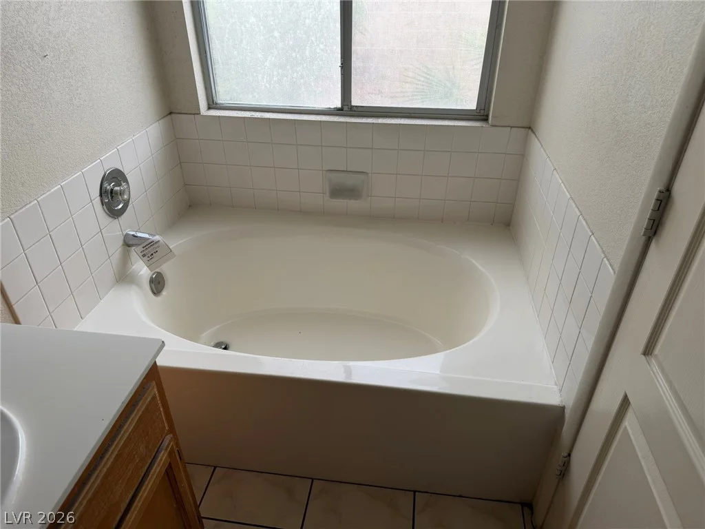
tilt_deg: -32.9
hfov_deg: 71.6
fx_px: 489
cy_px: 264
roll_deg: +1.7
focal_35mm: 24
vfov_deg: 56.8
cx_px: 352
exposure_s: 1/178
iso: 64
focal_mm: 6.76
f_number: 1.78
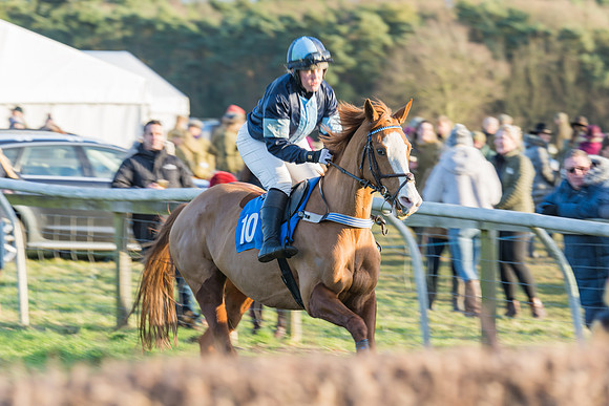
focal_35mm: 240
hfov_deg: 8.6
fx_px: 4055
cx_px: 325
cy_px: 160
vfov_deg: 5.7
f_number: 5.6
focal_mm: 197
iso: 200
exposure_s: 1/125
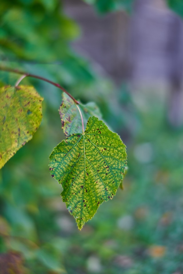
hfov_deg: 27.0
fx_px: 381
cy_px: 137
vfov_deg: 39.6
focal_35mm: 50
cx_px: 92
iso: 100
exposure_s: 1/250
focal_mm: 50
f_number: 1.2
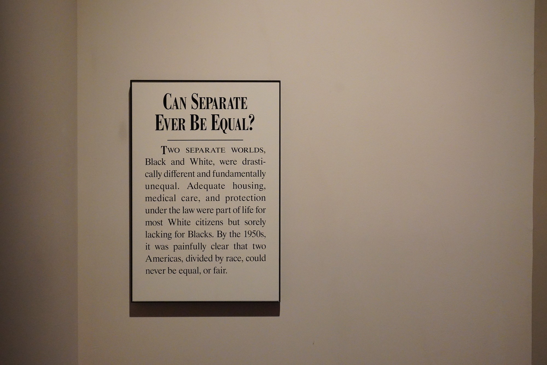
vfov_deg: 22.6
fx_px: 912
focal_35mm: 60
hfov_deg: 33.4
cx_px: 274
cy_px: 182
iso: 8000
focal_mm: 60
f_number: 5.6
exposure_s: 1/100
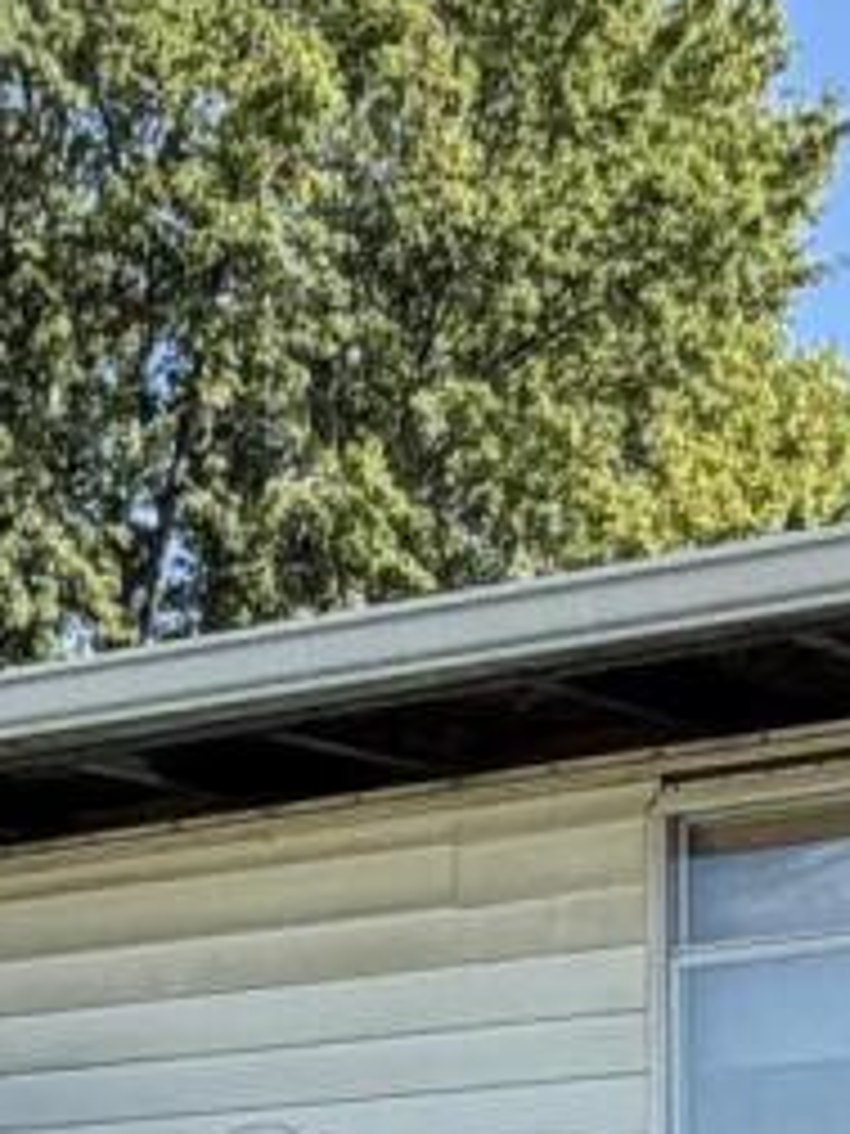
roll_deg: +0.7
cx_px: 598
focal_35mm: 111
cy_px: 1980
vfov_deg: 15.5
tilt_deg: -5.8
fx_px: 3634
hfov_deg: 13.3
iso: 50
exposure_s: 1/502
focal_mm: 2.22
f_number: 2.2
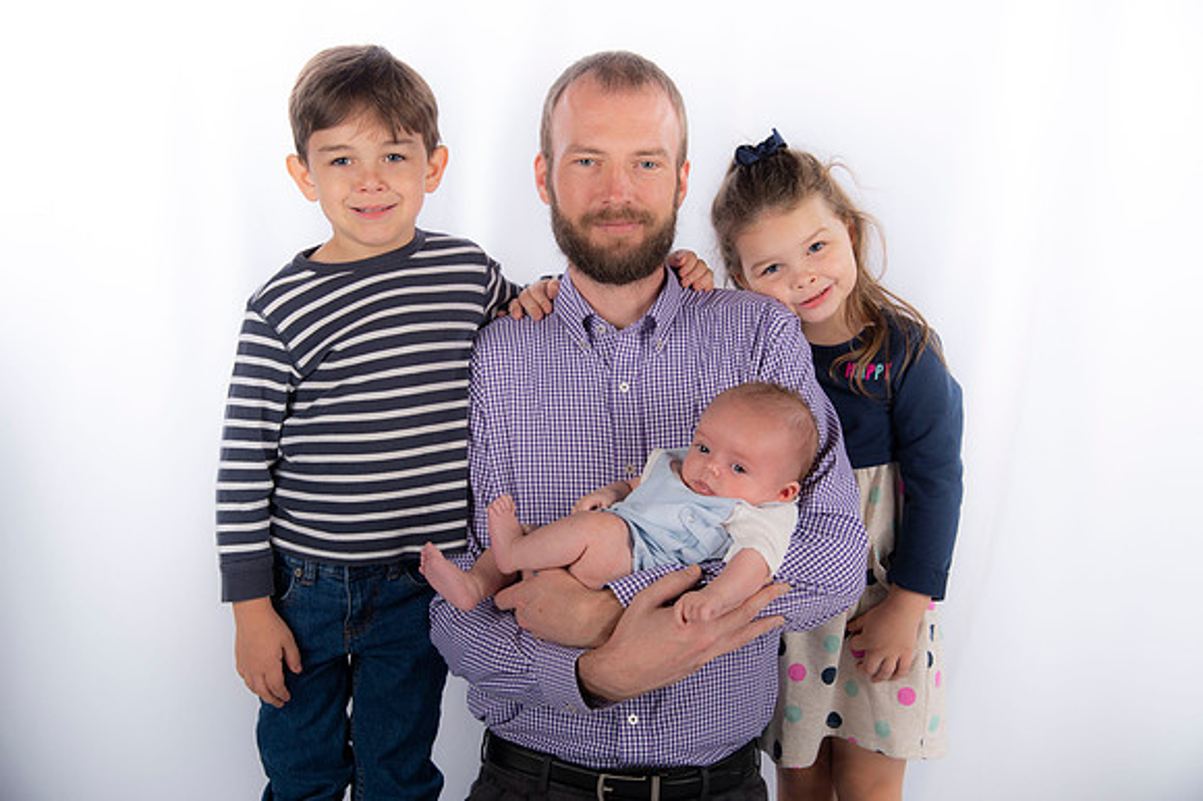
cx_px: 602
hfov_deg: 38.2
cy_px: 400
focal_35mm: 52
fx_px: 1737
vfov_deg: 26.0
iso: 100
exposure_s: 1/200
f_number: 5.6
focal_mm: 52
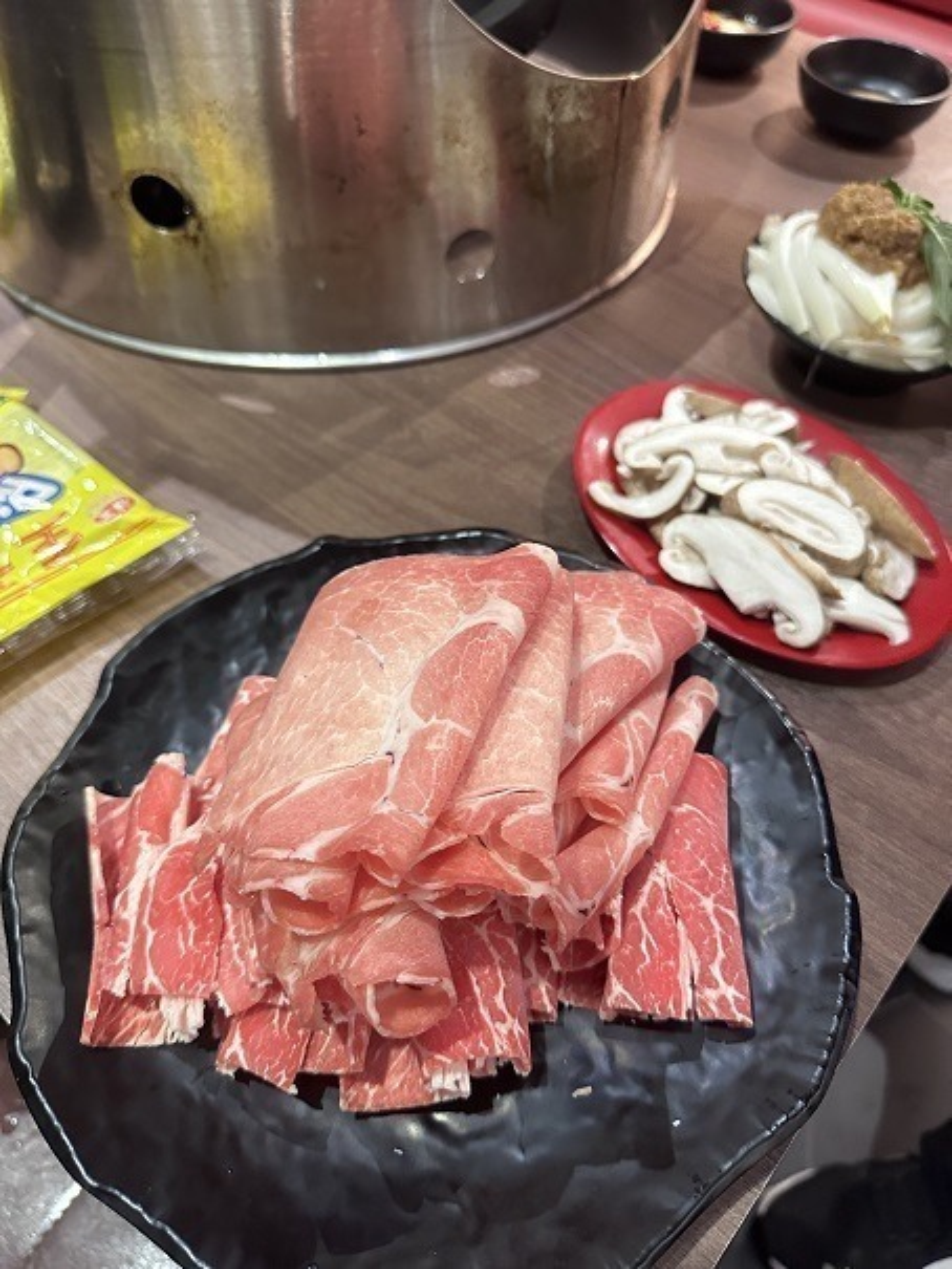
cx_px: 476
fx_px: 880
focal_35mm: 24
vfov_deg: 71.6
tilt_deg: -53.7
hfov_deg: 56.8
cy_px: 634
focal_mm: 6.86
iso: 640
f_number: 1.78
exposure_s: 1/60
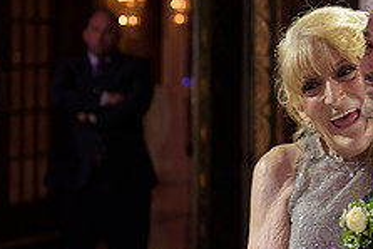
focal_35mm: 182
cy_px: 116
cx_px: 299
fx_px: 1887
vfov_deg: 7.6
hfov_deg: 11.2
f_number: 3.2
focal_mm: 70
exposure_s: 1/125
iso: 640
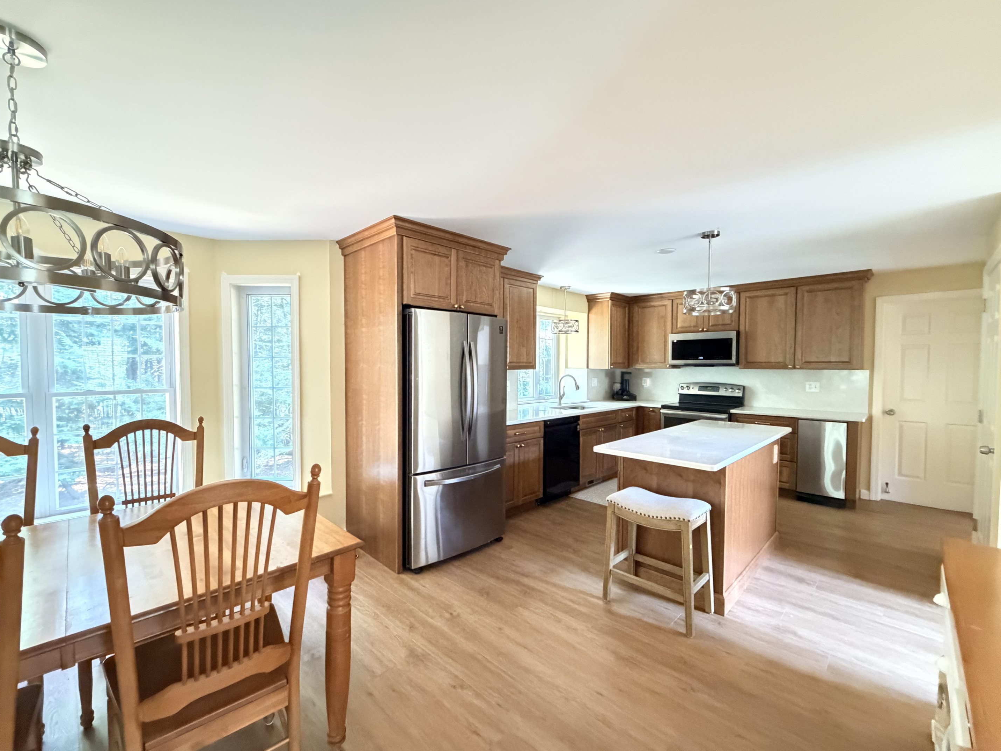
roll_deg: +0.1
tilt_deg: -2.1
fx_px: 434
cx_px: 470
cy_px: 379
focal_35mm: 15
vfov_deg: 81.7
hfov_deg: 98.1
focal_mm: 2.22
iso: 1600
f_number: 2.2
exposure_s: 1/39
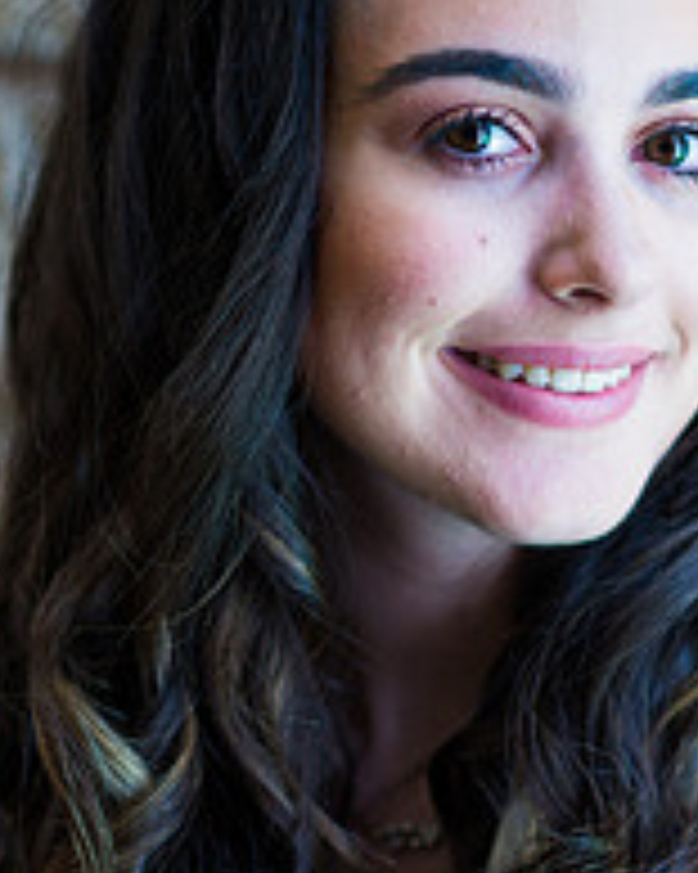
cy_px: 572
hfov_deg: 8.3
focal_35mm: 185
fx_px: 4781
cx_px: 534
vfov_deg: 10.4
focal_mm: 85
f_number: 2
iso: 200
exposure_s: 1/60
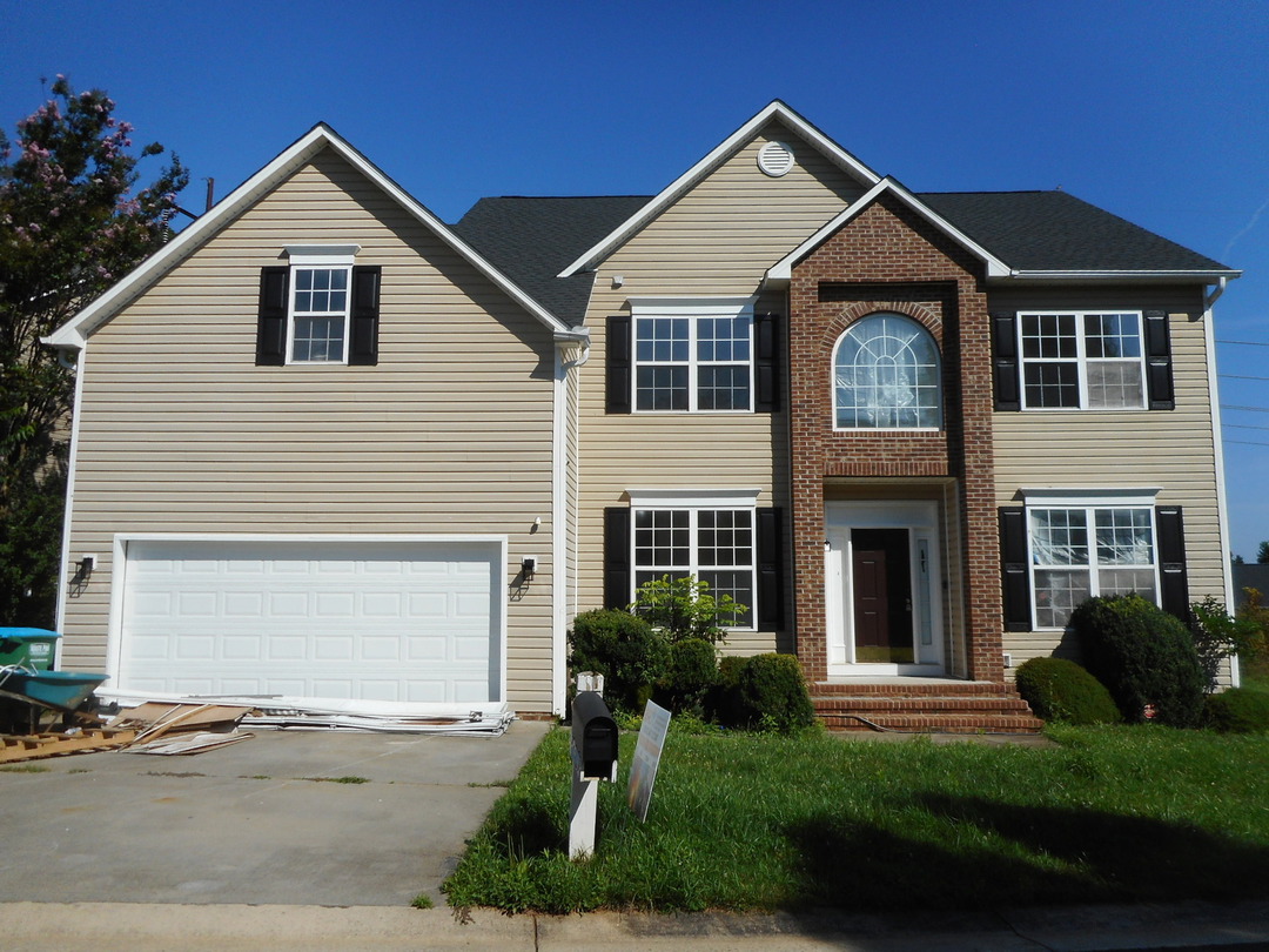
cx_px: 634
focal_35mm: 25
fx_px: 916
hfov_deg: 69.4
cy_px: 476
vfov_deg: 54.9
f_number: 3.7
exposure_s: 1/1250
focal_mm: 4.5
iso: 80
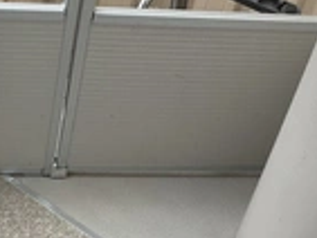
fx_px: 752
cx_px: 40
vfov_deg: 17.7
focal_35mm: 82
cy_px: 218
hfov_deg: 23.3
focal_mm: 3
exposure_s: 1/1055
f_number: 1.8
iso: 25
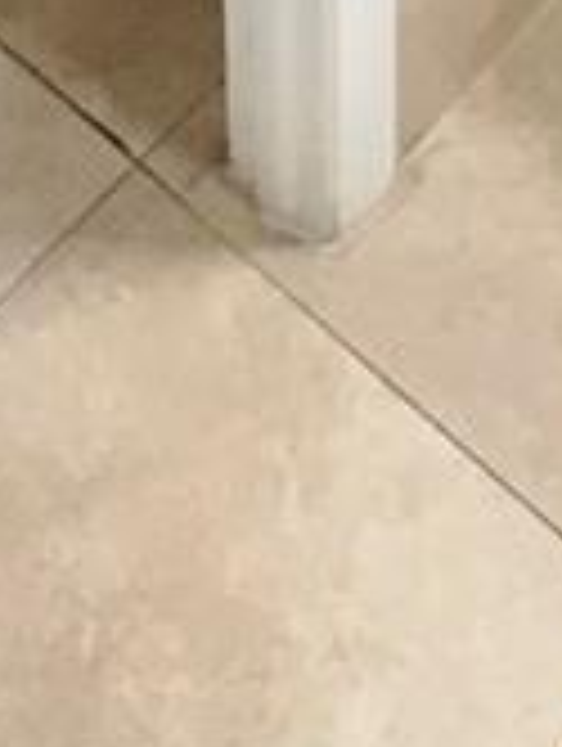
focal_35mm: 101
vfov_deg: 12.1
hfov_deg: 14.6
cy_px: -1354
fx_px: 2181
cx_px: 414
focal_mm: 2.22
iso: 320
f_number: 2.2
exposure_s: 1/120
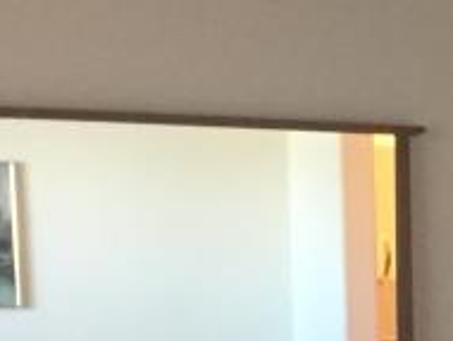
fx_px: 2044
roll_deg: -1.3
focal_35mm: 156
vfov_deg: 9.2
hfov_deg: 12.0
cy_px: 572
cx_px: 718
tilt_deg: -11.0
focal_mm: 4.15
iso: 200
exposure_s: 1/30
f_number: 2.2
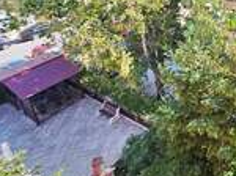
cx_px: 260
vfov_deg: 37.4
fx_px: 225
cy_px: -7
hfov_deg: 43.1
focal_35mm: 33
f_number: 2.2
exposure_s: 1/361
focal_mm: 1.7
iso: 32
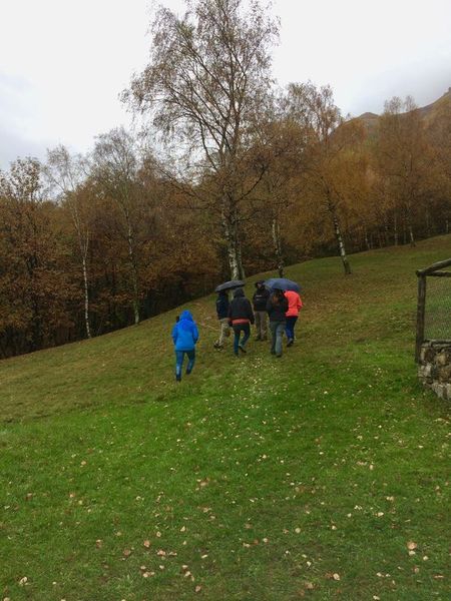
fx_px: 504
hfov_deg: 48.2
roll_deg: -1.1
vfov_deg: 61.7
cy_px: 300
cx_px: 226
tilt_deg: +1.5
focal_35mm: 29
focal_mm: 4.15
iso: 32
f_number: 2.2
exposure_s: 1/456
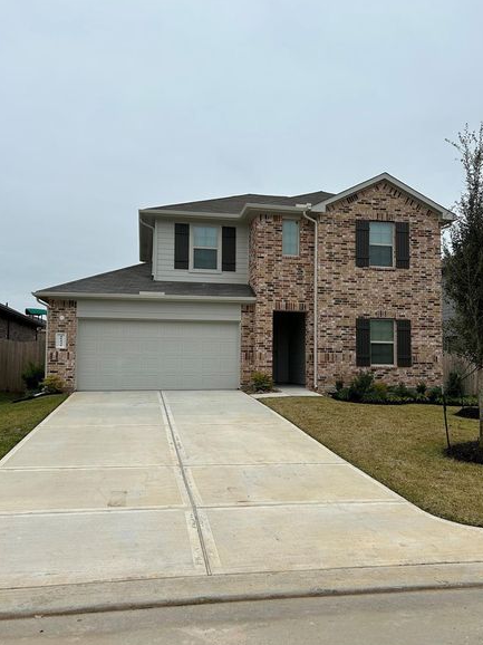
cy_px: 314
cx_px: 258
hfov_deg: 46.7
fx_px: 559
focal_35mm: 30
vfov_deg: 60.0
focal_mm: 5.7
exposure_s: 1/2045
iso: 50
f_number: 1.5
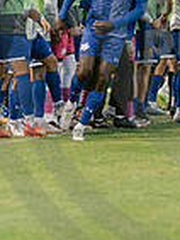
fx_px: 5483
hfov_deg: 1.9
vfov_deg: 2.5
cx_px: 262
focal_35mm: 792
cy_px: 18
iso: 1600
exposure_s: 1/250
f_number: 2.8
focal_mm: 200
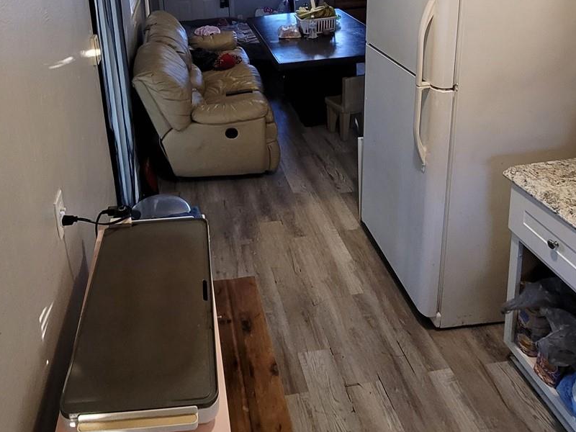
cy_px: 24
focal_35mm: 26
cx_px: 215
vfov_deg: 46.5
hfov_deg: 66.3
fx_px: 433
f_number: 2.2
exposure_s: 1/60
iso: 400
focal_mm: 2.2
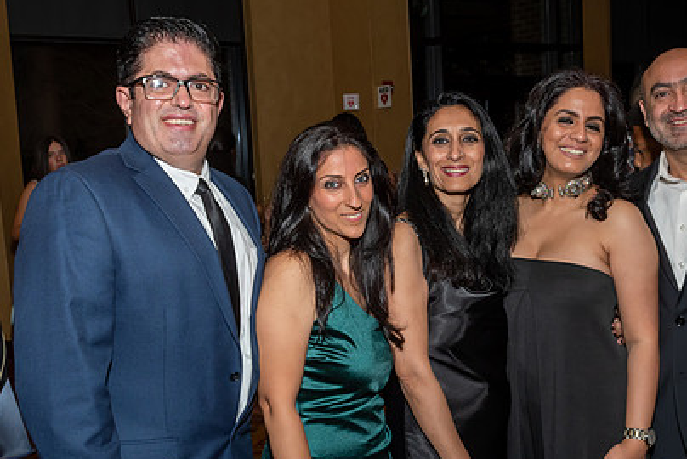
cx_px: 384
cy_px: 265
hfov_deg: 40.3
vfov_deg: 27.5
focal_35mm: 49
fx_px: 936
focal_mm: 19
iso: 500
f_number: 8
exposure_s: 1/250
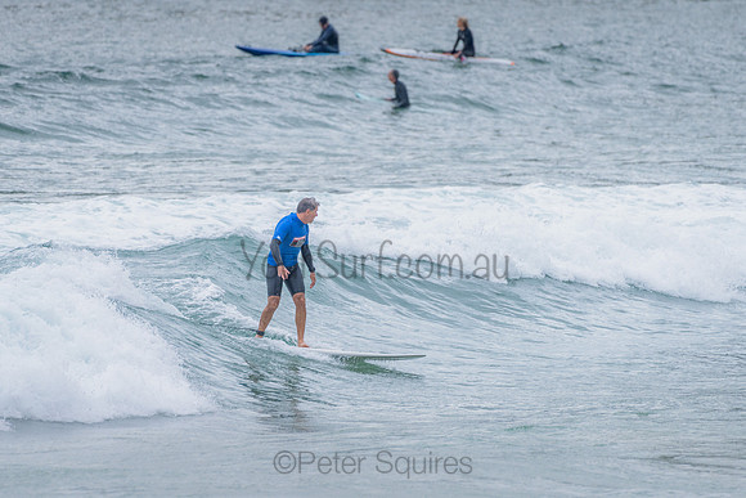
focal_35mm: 613
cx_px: 329
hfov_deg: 3.4
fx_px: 12706
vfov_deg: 2.2
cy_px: 278
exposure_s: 1/2000
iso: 800
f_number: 5.6
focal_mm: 500
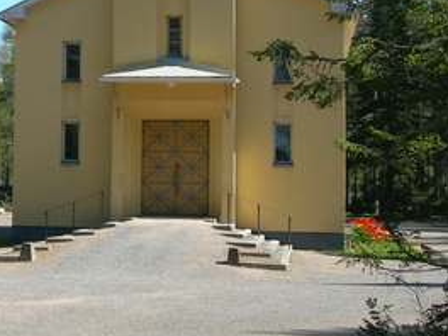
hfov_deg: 20.4
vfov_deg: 15.9
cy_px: 37
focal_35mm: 92
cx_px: -34
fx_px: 1191
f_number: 4.8
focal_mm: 7.8
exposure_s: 1/263
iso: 50
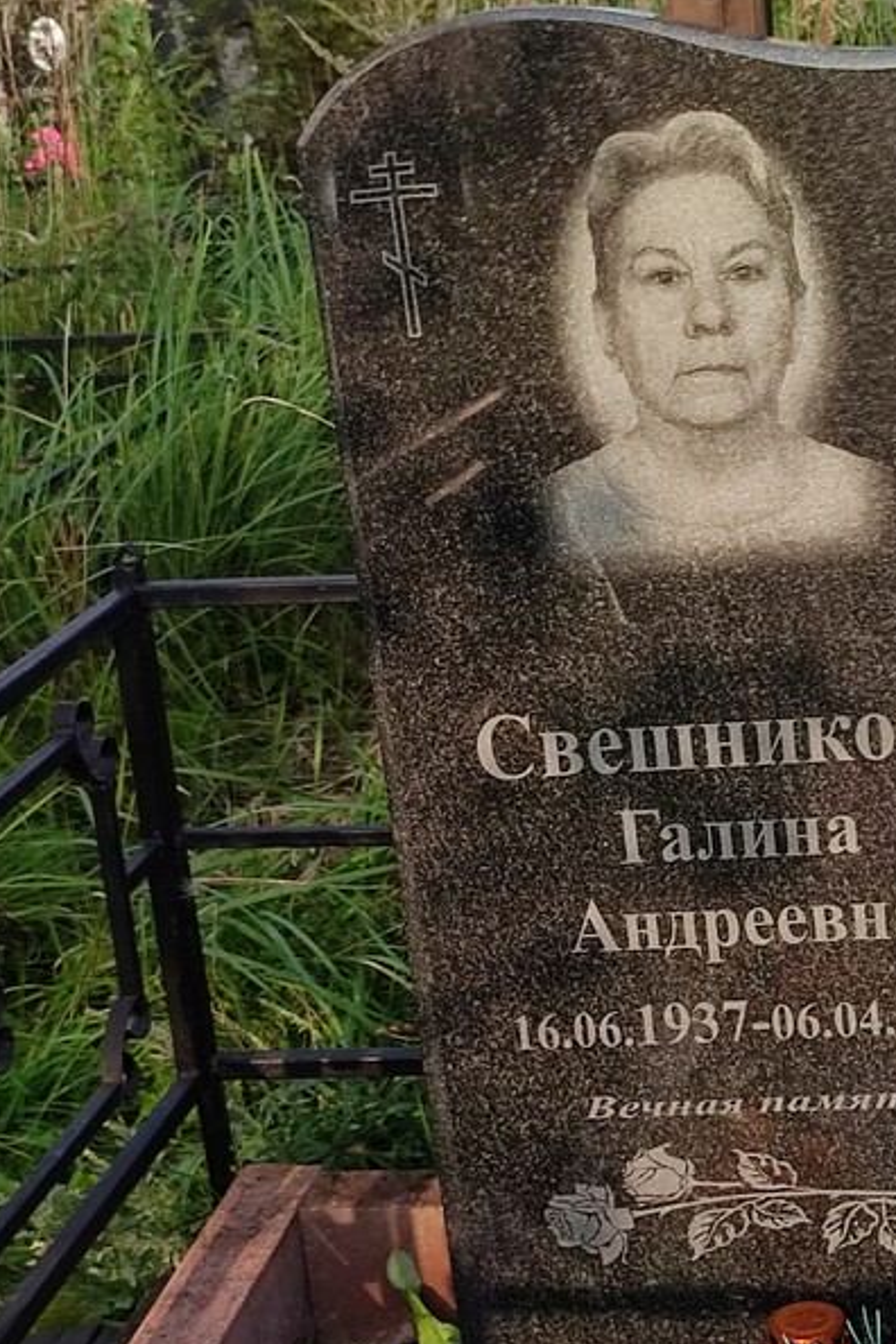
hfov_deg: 35.9
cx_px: 785
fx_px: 1307
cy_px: 677
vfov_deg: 54.4
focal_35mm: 35
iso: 50
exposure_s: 1/242
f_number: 1.9
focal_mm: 6.04
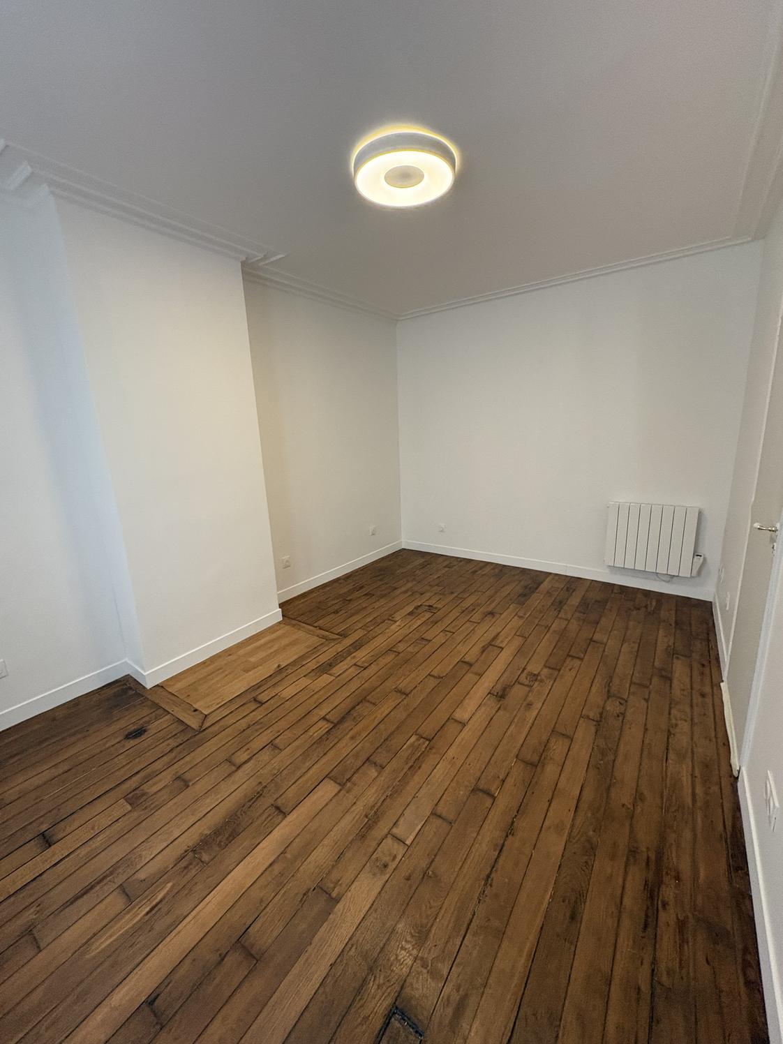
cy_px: 522
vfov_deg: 102.1
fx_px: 422
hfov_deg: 85.7
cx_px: 392
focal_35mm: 14
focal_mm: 2.22
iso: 500
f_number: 2.2
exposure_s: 1/60
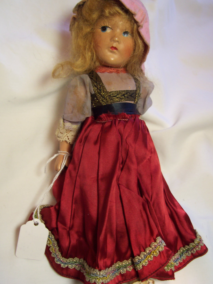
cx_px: 106
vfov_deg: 50.1
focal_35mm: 37
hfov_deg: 38.7
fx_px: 304
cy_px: 142
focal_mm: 5.6
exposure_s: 1/30
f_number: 2.8
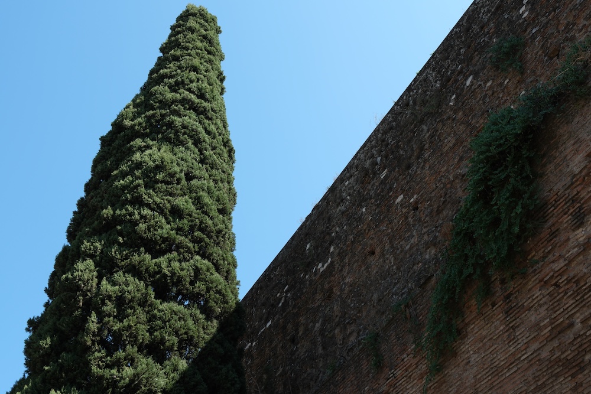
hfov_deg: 47.4
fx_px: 673
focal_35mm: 41
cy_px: 197
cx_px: 296
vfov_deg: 32.6
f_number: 5.6
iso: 125
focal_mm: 27.1
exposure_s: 1/210
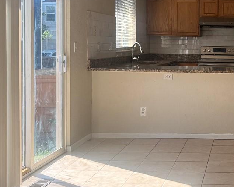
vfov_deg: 25.6
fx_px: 409
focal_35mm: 59
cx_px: 245
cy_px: 57
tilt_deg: -1.6
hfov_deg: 29.4
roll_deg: -0.9
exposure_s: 1/677
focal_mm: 6.76
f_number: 1.78
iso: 100
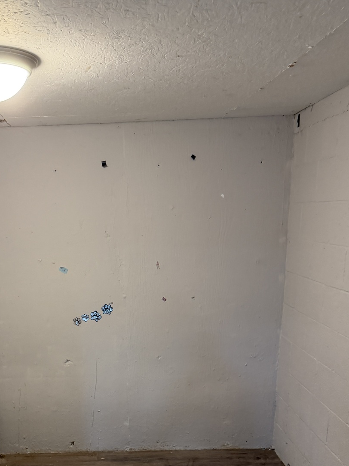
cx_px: 101
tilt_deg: -15.4
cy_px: 362
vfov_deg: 46.8
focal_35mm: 38
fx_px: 511
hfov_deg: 37.1
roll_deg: +0.8
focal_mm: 6.76
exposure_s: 1/60
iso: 200
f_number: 1.78
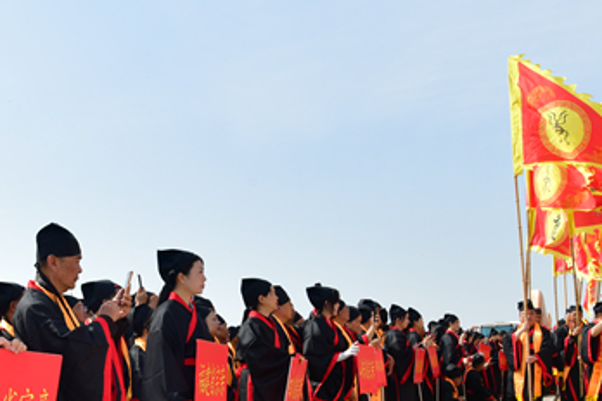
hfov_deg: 41.0
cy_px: 347
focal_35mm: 46
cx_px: 121
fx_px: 769
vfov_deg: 28.3
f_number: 9
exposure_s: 1/250
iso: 160
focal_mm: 20
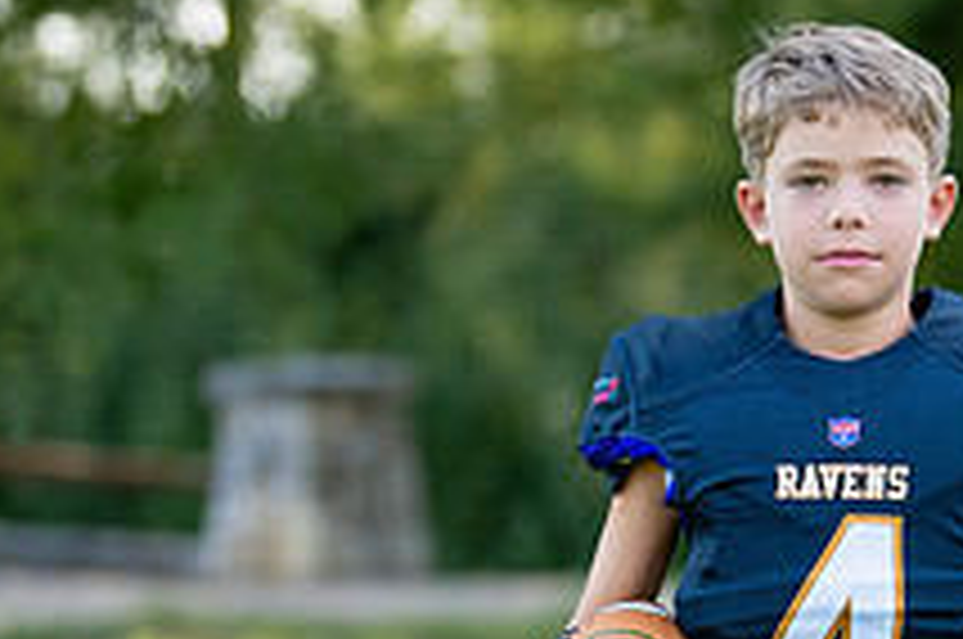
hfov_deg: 11.1
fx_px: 4888
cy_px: 654
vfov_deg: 7.4
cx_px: 976
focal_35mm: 183
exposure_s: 1/1000
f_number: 1.2
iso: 100
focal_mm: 50
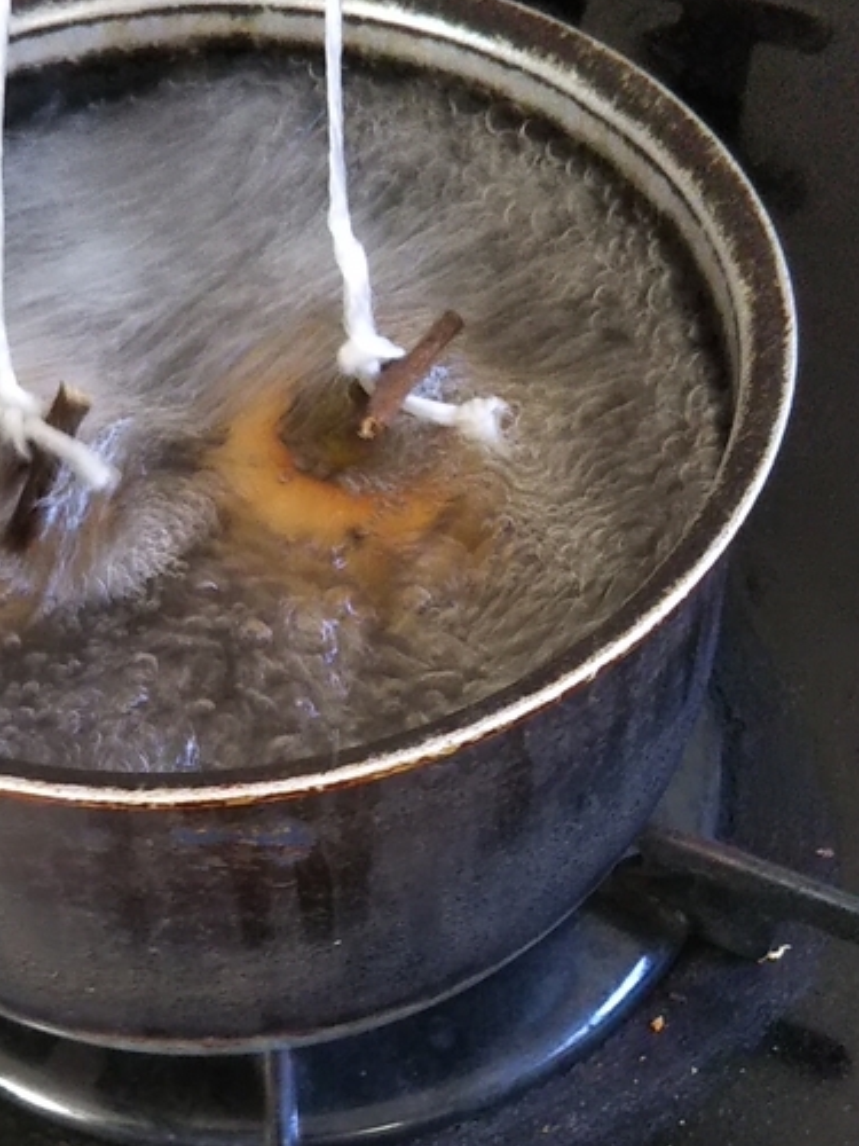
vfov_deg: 26.7
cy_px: 871
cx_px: 222
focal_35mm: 72
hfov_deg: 20.3
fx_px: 2382
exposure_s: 1/30
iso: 125
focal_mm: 4
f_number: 2.2
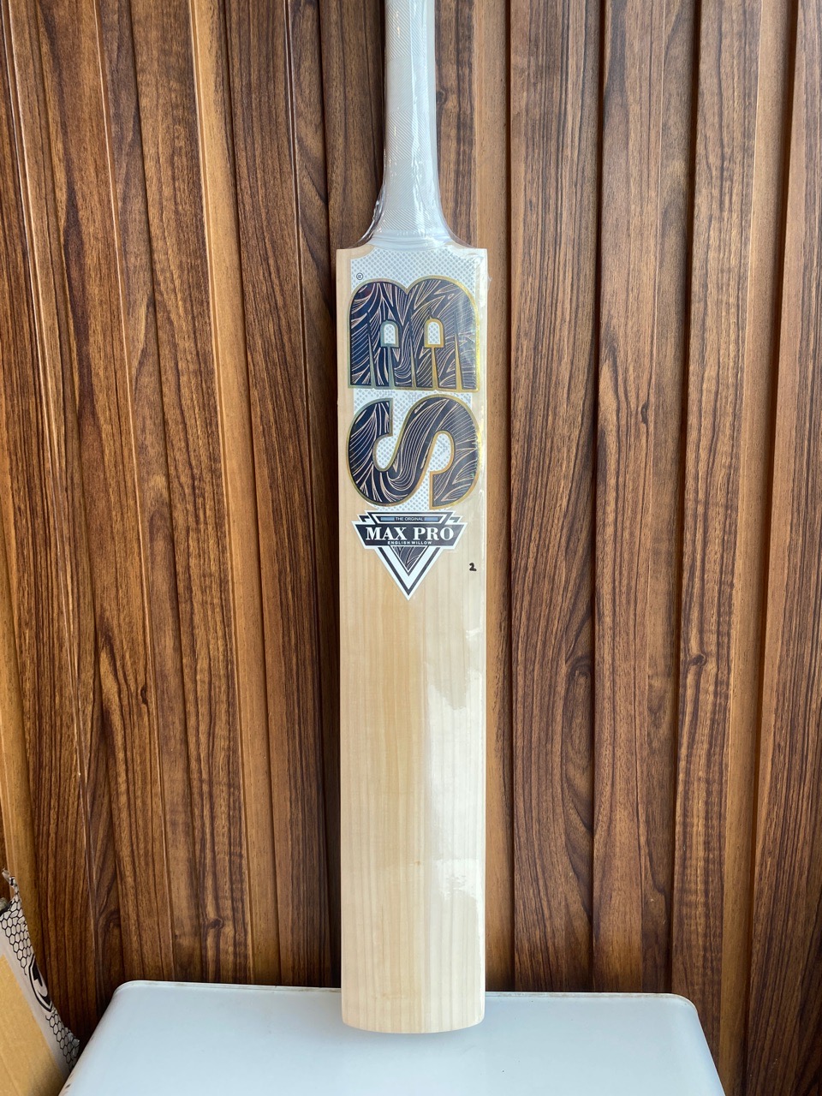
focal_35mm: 26
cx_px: 411
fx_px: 823
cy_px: 548
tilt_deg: -9.2
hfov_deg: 53.1
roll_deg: +1.1
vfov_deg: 67.3
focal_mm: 4.25
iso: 100
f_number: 1.8
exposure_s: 1/100
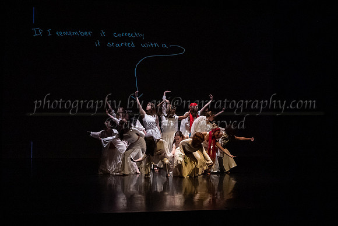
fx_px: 474
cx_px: 172
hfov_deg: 39.3
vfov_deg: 26.8
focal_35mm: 50
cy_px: 113
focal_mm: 31
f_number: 4
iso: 4000
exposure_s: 1/400
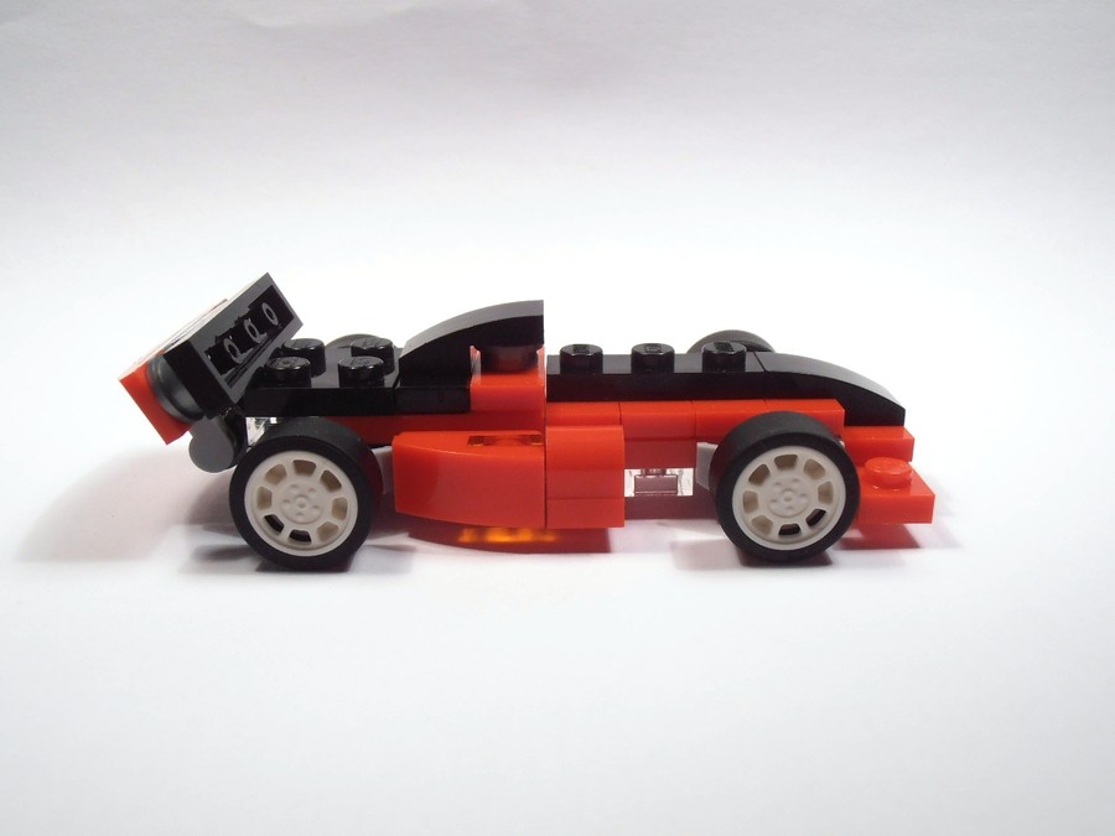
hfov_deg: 50.1
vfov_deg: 38.7
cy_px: 418
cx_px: 558
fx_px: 1192
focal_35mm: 37
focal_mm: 6.61
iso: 80
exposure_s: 1/50
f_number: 3.9
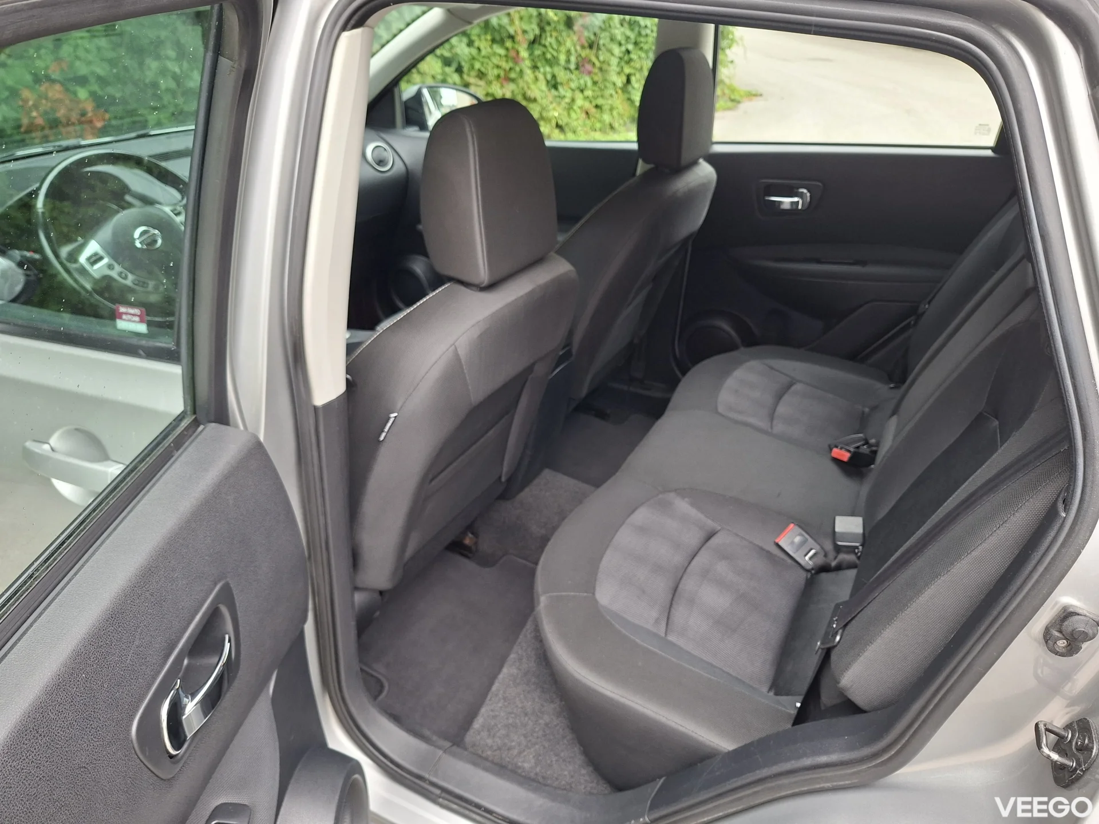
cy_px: 412
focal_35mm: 23
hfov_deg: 73.9
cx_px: 550
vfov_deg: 58.9
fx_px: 730
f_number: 1.8
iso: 160
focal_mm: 5.54
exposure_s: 1/60
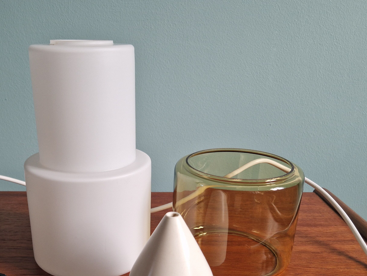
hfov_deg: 48.5
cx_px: 138
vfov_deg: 37.0
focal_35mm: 38
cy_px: 201
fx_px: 403
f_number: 1.8
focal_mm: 5.4
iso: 50
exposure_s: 1/100
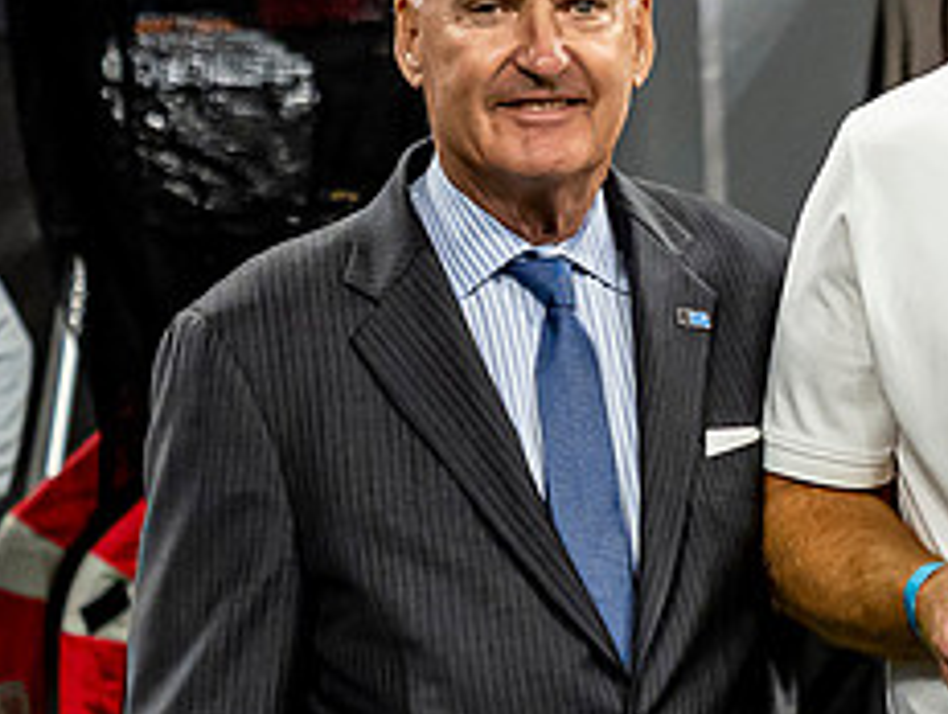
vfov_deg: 3.7
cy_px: 311
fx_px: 11026
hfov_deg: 4.9
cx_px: 1029
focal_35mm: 402
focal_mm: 55
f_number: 2.8
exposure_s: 1/1000
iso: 1600
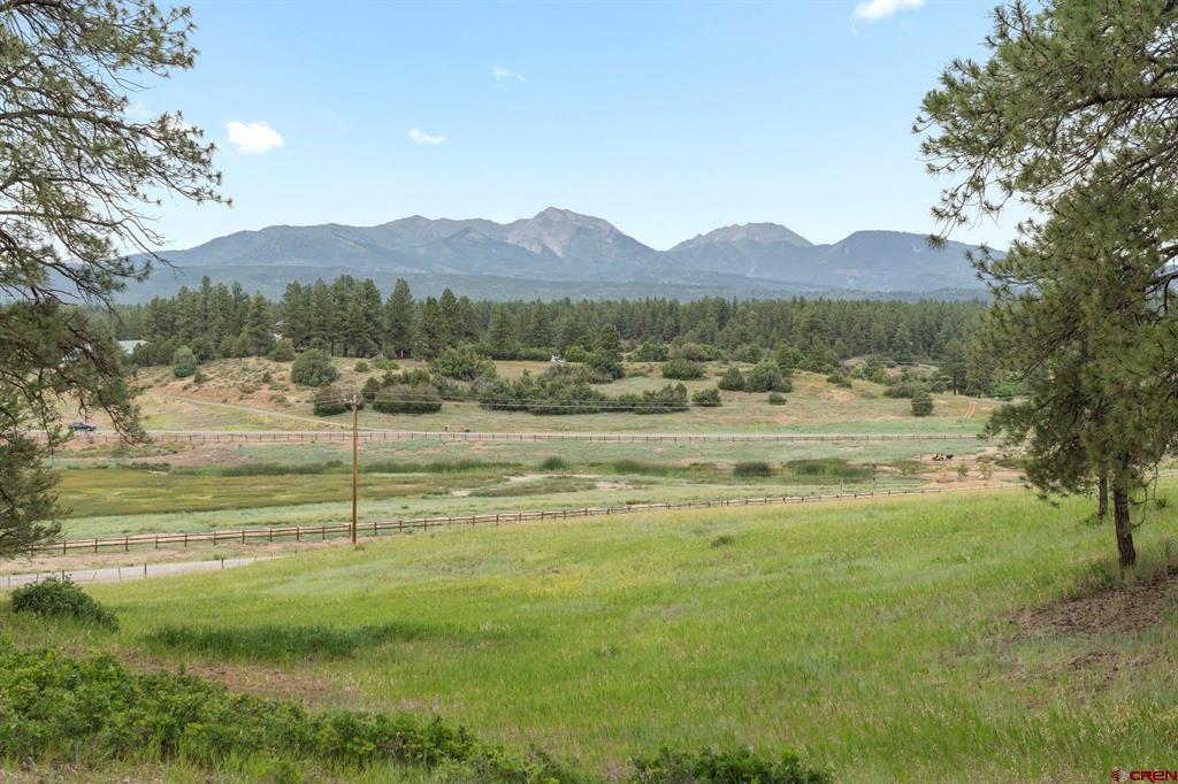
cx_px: 589
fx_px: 1603
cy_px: 392
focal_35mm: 49
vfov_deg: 27.5
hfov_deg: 40.4
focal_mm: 49
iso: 400
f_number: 8
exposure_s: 1/500
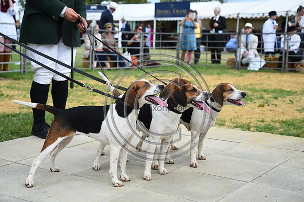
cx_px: 152
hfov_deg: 32.4
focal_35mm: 62
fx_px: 523
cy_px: 101
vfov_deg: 21.9
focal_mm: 62
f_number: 5.6
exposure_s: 1/1250
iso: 560
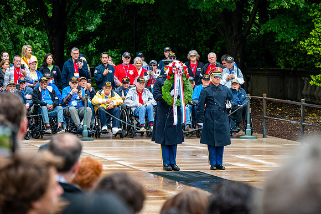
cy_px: 102
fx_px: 1703
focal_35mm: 191
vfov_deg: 7.2
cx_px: 158
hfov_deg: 10.8
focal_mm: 180
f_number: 6.3
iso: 450
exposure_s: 1/100
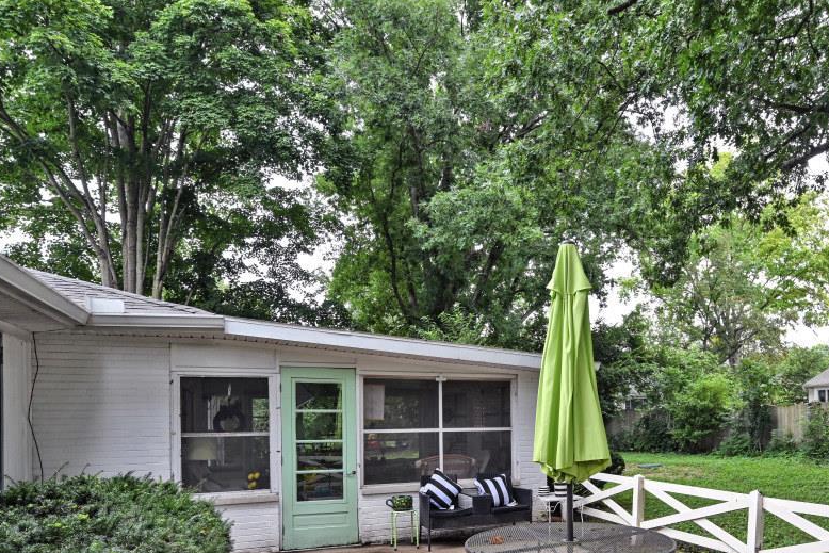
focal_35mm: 27
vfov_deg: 46.3
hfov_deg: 65.6
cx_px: 553
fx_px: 622
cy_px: 412
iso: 200
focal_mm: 14
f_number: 5
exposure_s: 1/250
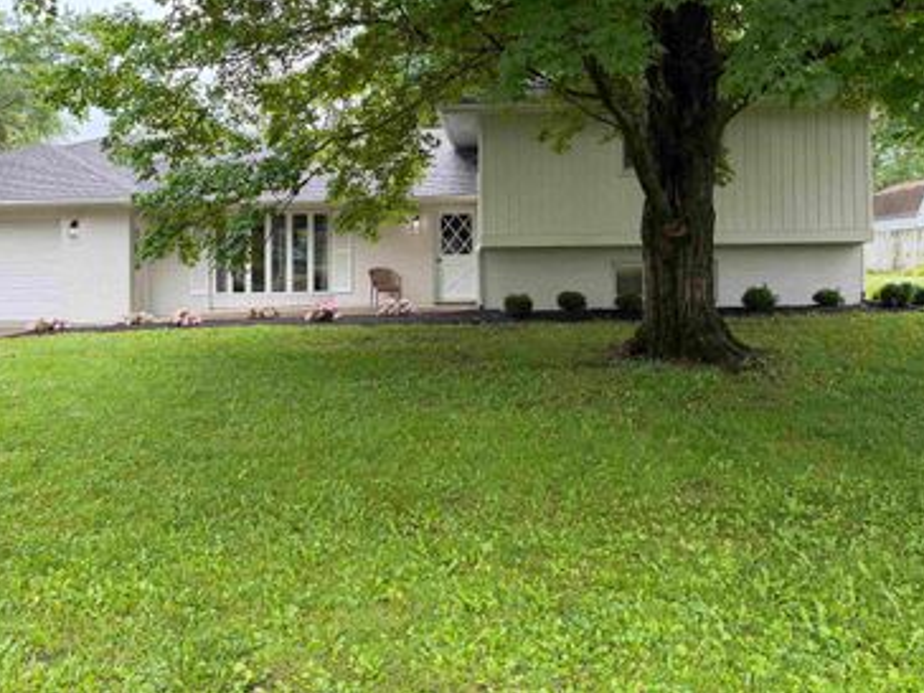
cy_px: 225
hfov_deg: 55.3
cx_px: 444
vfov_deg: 42.3
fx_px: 881
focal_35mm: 33
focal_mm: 6.76
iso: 80
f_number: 1.78
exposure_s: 1/211
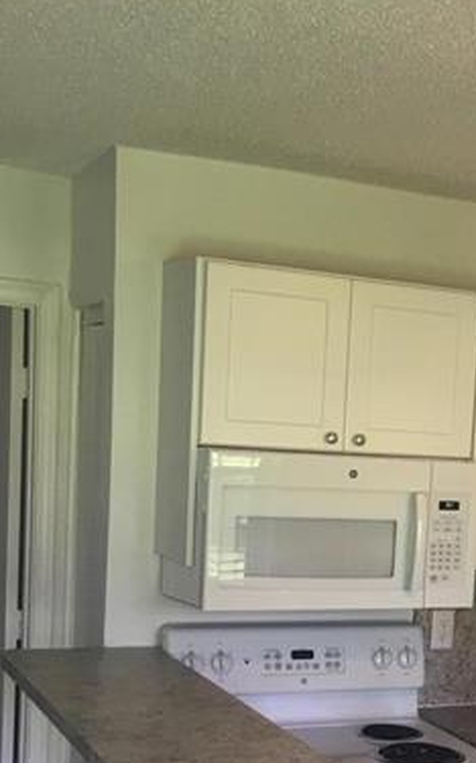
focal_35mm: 63
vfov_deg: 31.9
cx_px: 521
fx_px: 1309
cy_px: 564
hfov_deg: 19.7
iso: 32
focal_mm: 4.15
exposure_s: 1/40
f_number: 2.2
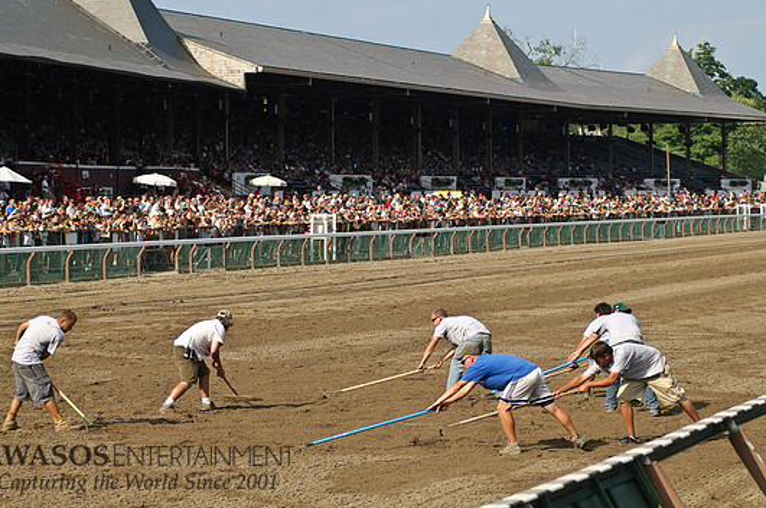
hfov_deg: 14.6
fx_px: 2995
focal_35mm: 141
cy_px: 237
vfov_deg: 9.7
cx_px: 368
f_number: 4
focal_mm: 86
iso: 200
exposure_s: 1/2500
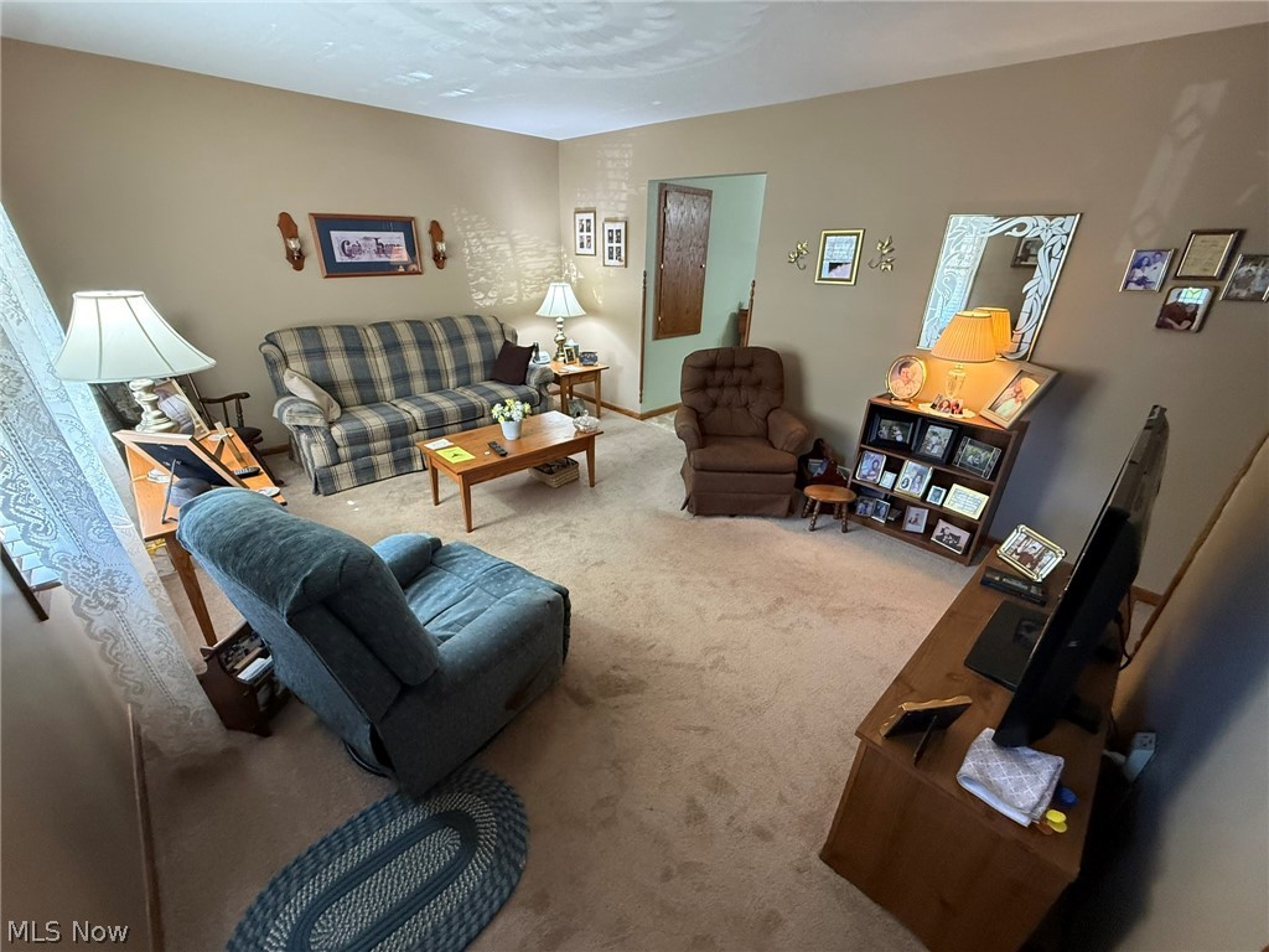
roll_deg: -1.6
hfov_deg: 102.1
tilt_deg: -25.2
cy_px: 476
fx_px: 513
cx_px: 634
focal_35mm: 14
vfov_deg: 85.7
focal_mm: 2.22
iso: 500
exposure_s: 1/60
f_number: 2.2
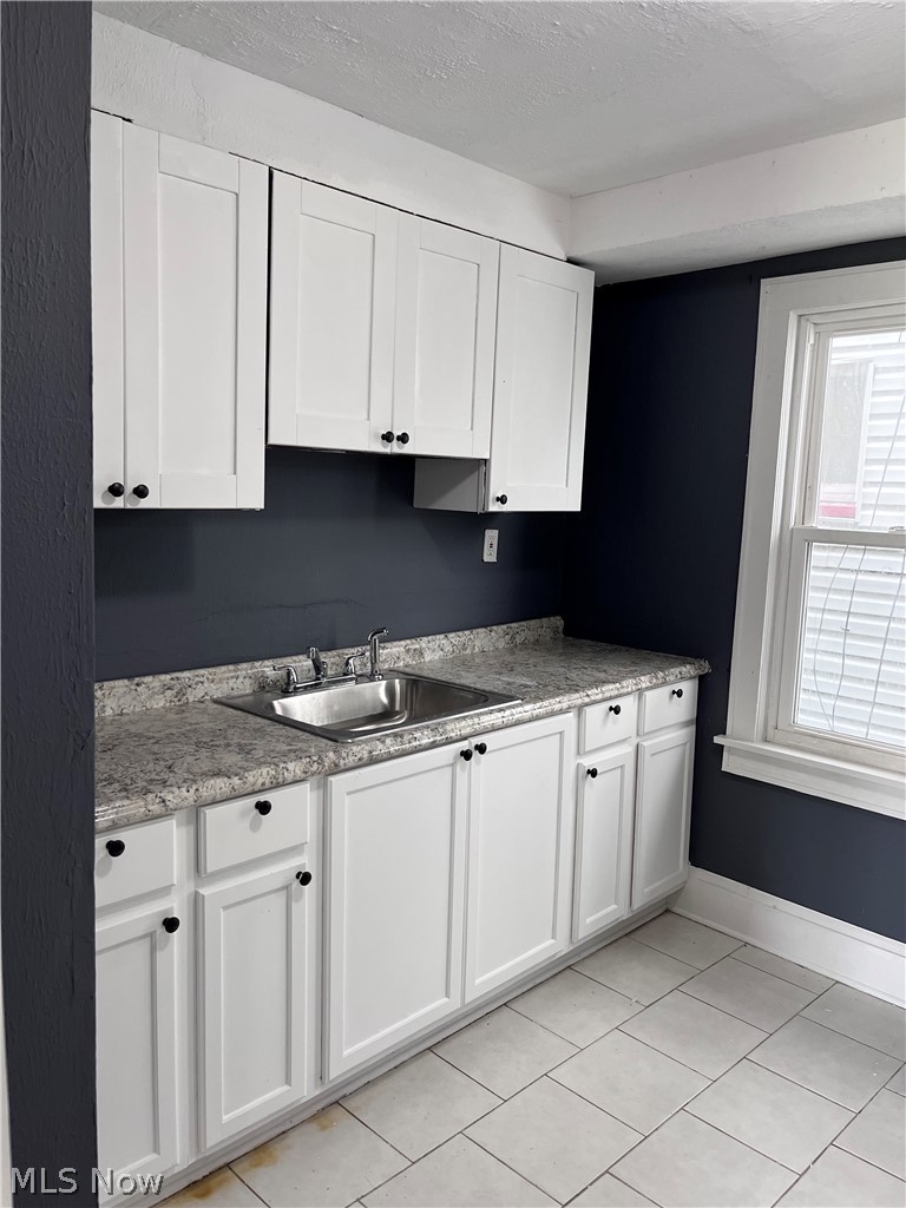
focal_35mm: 26
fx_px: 907
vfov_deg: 67.3
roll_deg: -2.1
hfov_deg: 53.1
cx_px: 453
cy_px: 604
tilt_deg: -5.4
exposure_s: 1/100
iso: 125
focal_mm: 5.1
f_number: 1.6
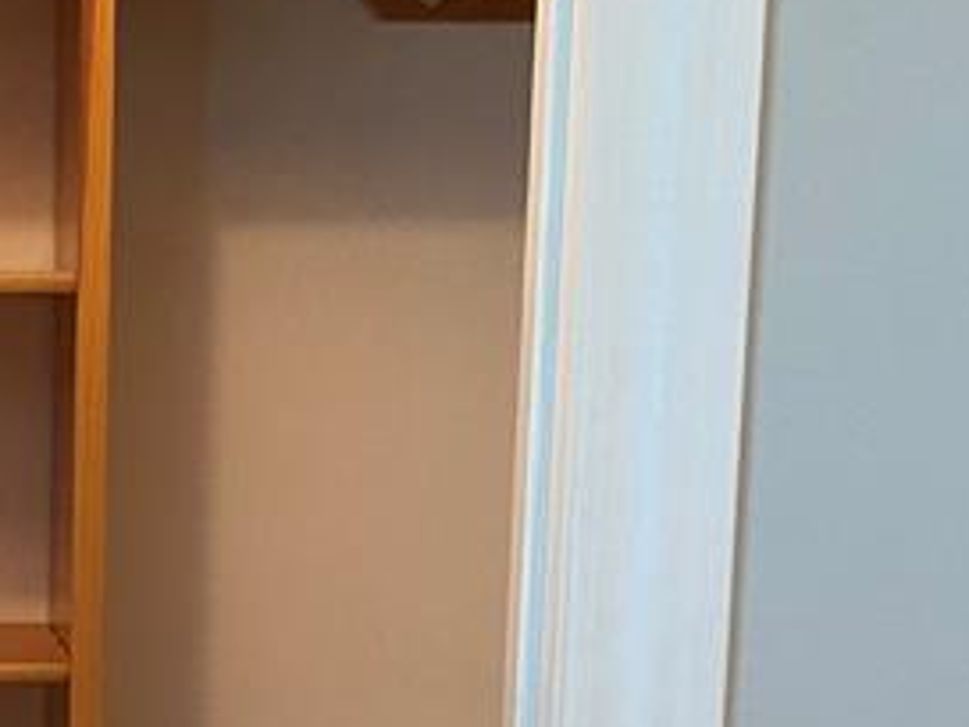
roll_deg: +0.8
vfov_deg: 14.8
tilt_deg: -9.3
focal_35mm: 98
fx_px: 2743
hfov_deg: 19.1
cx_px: -150
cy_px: 745
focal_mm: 4.25
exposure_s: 1/60
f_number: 1.8
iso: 400
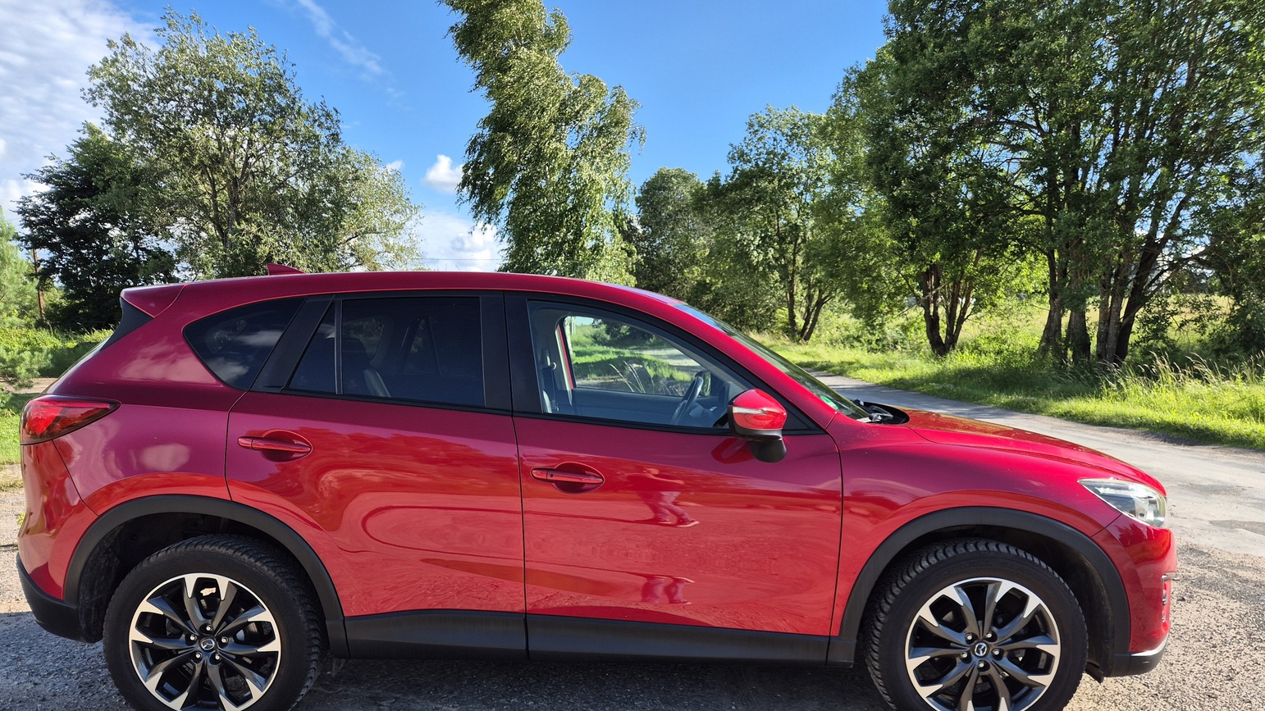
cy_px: 476
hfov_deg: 71.9
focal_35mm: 26
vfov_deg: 43.7
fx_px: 872
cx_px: 624
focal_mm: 5.4
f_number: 1.8
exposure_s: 1/744
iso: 25
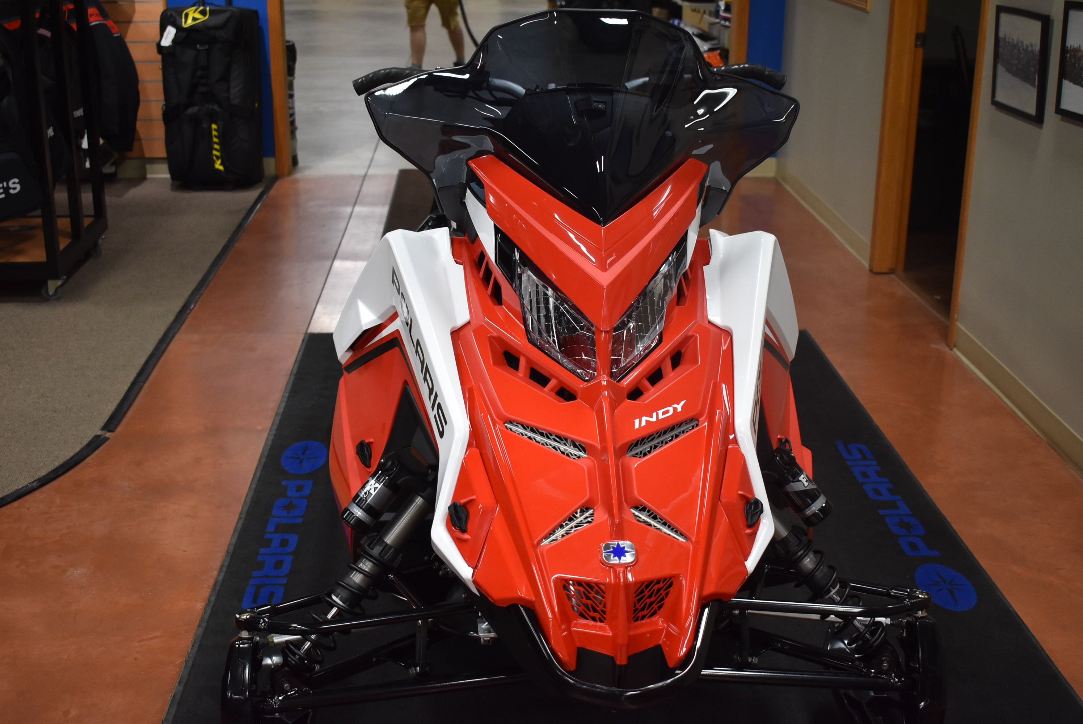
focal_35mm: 45
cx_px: 542
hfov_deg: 43.6
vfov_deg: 29.9
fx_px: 1355
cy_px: 362
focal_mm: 30
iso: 1400
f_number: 4.2
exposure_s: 1/125
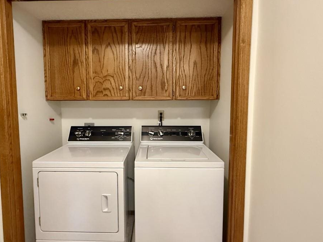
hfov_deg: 81.6
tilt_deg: -3.4
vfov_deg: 65.9
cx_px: 149
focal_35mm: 20
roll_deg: +0.6
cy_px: 113
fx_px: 187
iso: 800
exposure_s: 1/60
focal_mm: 2.22
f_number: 2.2
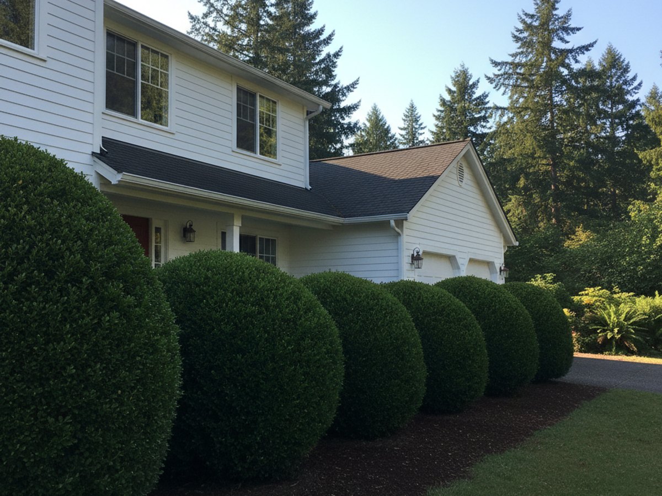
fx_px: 459
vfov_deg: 56.8
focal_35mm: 24
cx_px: 331
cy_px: 248
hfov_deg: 71.6
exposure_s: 1/846
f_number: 1.78
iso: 187
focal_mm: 6.8
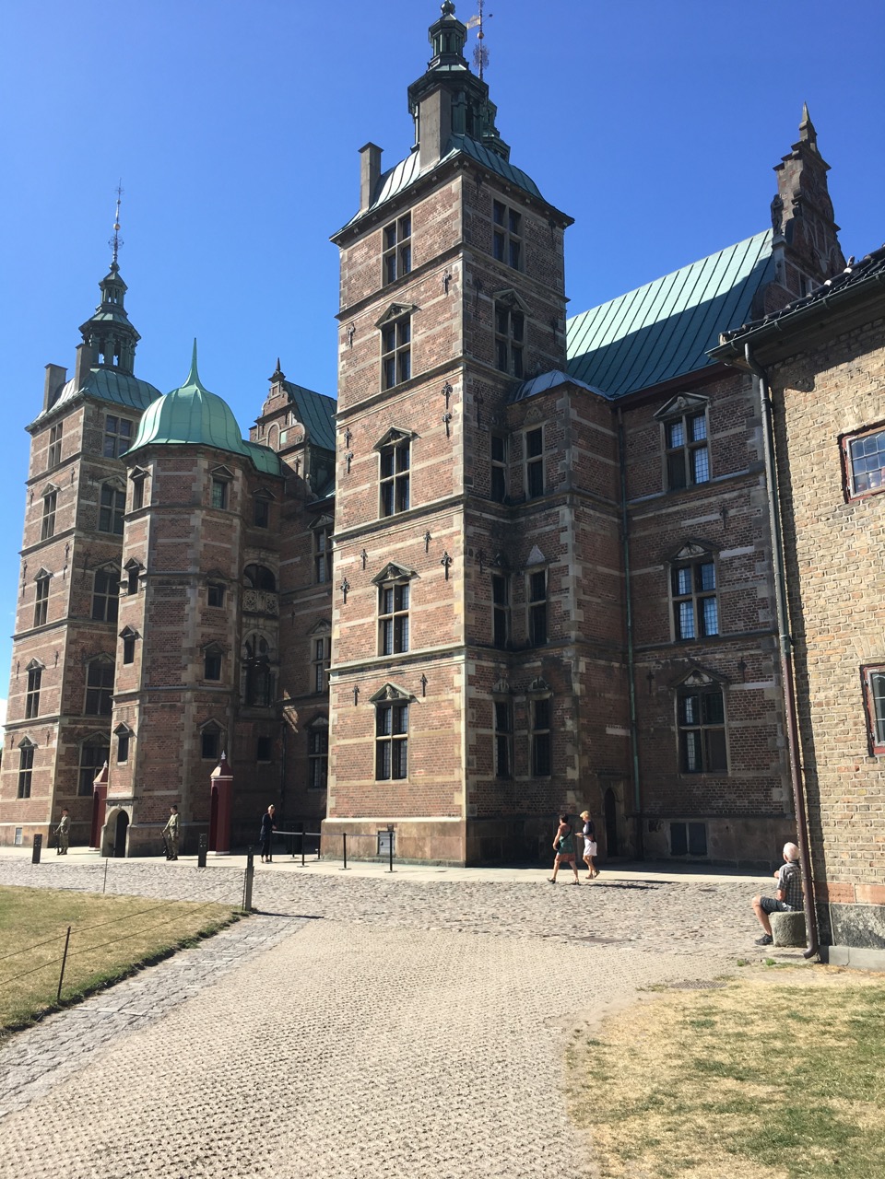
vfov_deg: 61.7
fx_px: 989
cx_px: 442
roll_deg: +0.0
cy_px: 590
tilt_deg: +9.5
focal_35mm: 29
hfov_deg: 48.2
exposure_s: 1/916
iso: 25
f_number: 2.2
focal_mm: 4.15
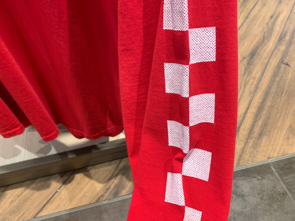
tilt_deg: -49.6
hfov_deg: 67.3
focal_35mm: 26
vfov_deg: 53.1
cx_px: 148
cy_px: 110
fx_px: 222
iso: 250
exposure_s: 1/60
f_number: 1.8
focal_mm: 4.25
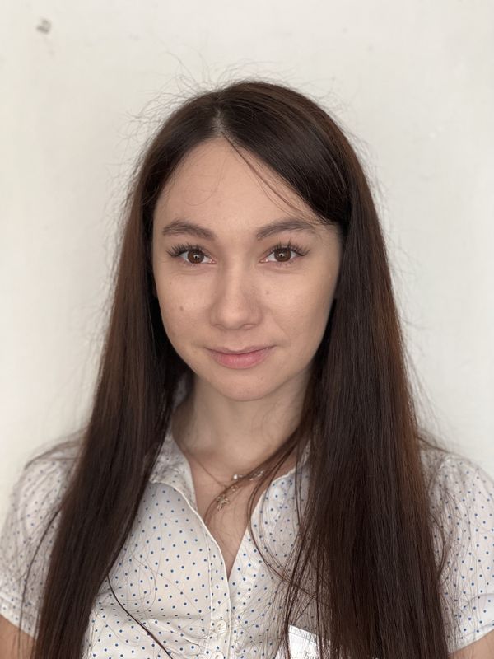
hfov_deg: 19.1
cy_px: 330
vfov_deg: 25.3
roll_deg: +1.6
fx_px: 1465
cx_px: 247
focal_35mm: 77
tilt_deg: -4.7
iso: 160
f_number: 2.8
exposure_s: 1/121
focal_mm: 9
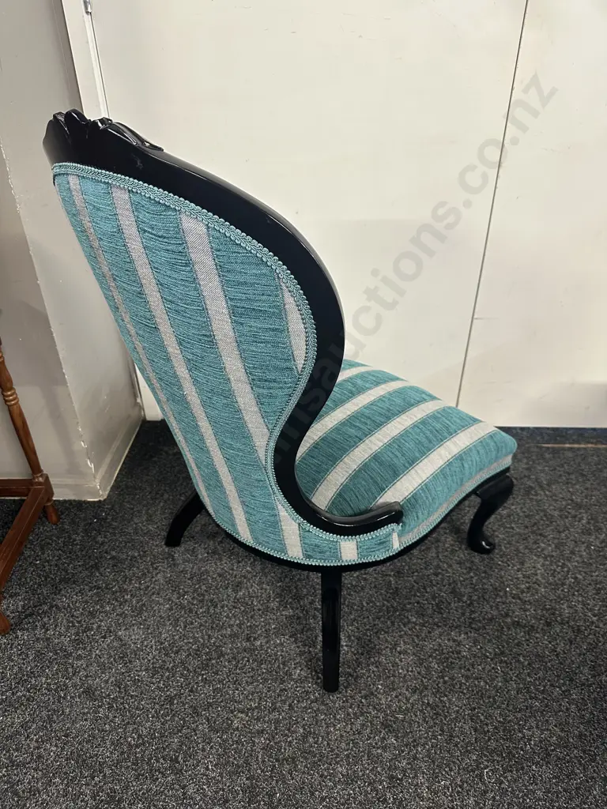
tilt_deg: -33.3
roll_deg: +1.4
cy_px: 404
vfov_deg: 71.6
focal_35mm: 24
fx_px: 561
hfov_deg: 56.8
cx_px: 304
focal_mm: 6.86
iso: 200
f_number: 1.78
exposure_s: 1/50
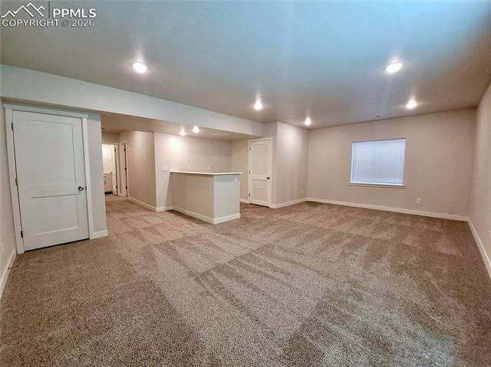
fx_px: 184
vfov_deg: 89.8
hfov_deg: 106.2
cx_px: 246
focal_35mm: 13
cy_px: 184
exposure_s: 1/30
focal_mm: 1.74
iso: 100
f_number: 2.2
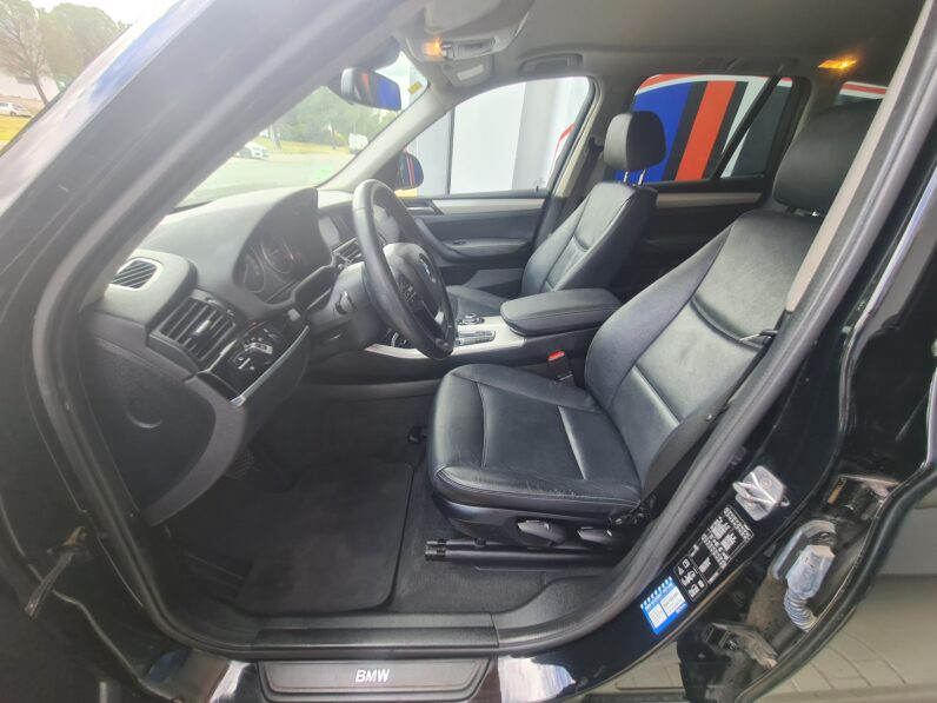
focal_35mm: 13
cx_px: 468
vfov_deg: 89.9
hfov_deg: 106.2
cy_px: 352
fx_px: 352
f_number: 2.2
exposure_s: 1/112
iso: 64
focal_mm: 2.2
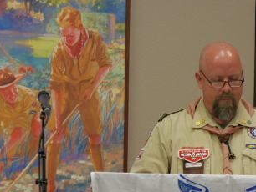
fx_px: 1473
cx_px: 166
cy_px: 124
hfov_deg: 9.9
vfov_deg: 7.5
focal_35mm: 199
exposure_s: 1/160
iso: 3200
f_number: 5.4
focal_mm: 73
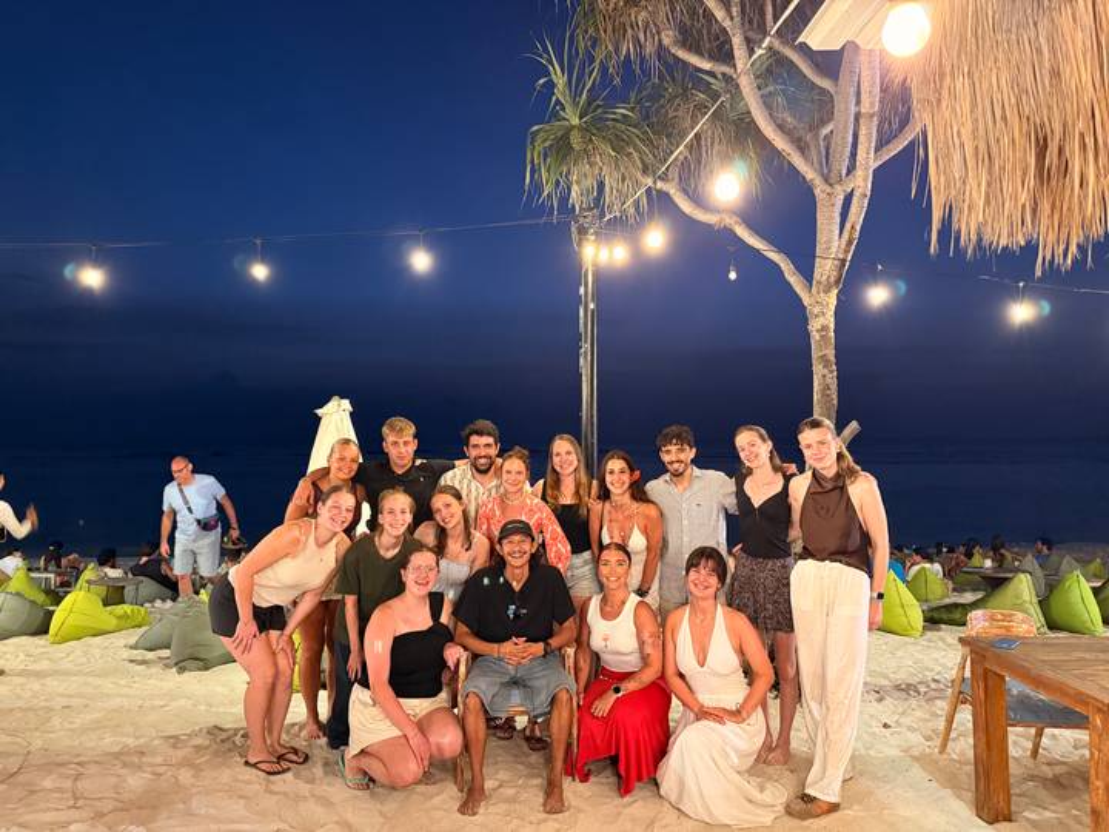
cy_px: 416
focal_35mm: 24
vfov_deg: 56.8
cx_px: 554
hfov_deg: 71.6
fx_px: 769
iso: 800
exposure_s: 1/25
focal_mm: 6.76
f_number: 1.78
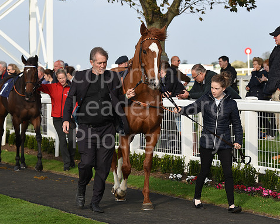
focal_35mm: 148
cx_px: 149
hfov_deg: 13.0
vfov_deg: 10.4
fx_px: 1227
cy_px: 111
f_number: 6.3
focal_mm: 130
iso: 640
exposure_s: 1/2000
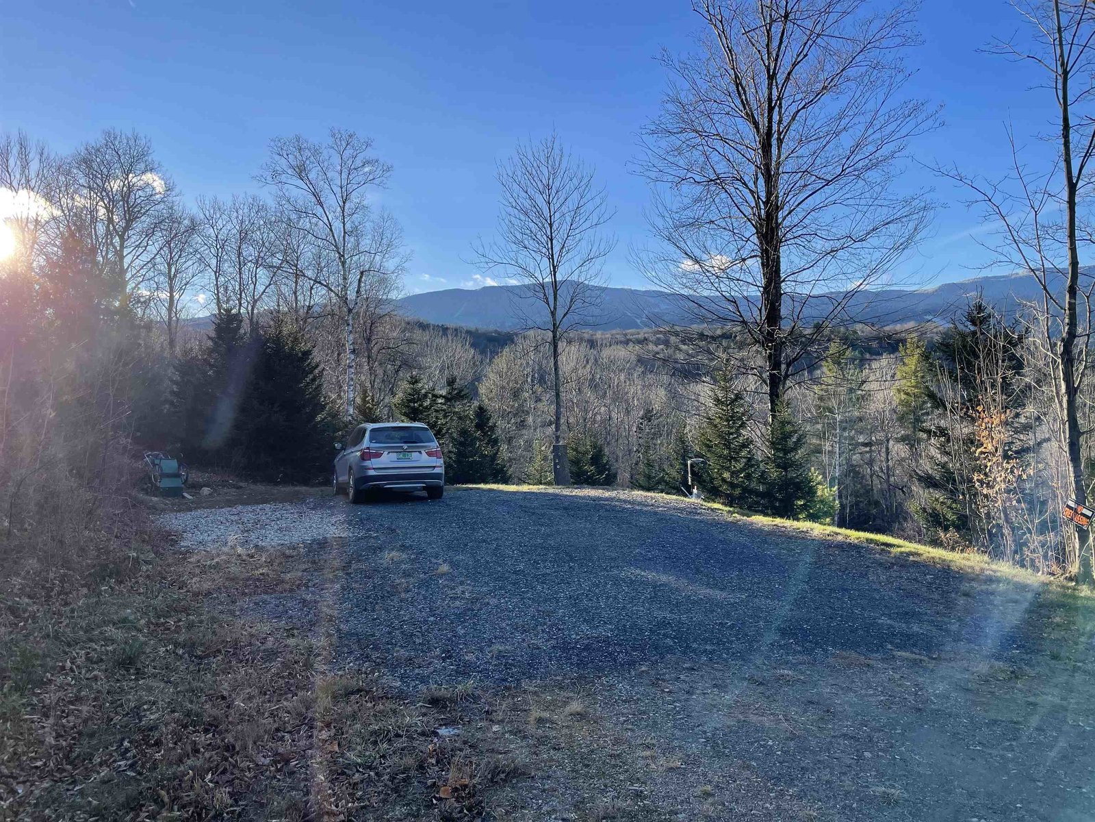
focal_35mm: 26
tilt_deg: -0.6
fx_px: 822
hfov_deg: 67.3
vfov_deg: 53.1
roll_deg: +2.2
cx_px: 548
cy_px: 411
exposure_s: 1/1770
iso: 32
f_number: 1.6
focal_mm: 4.2
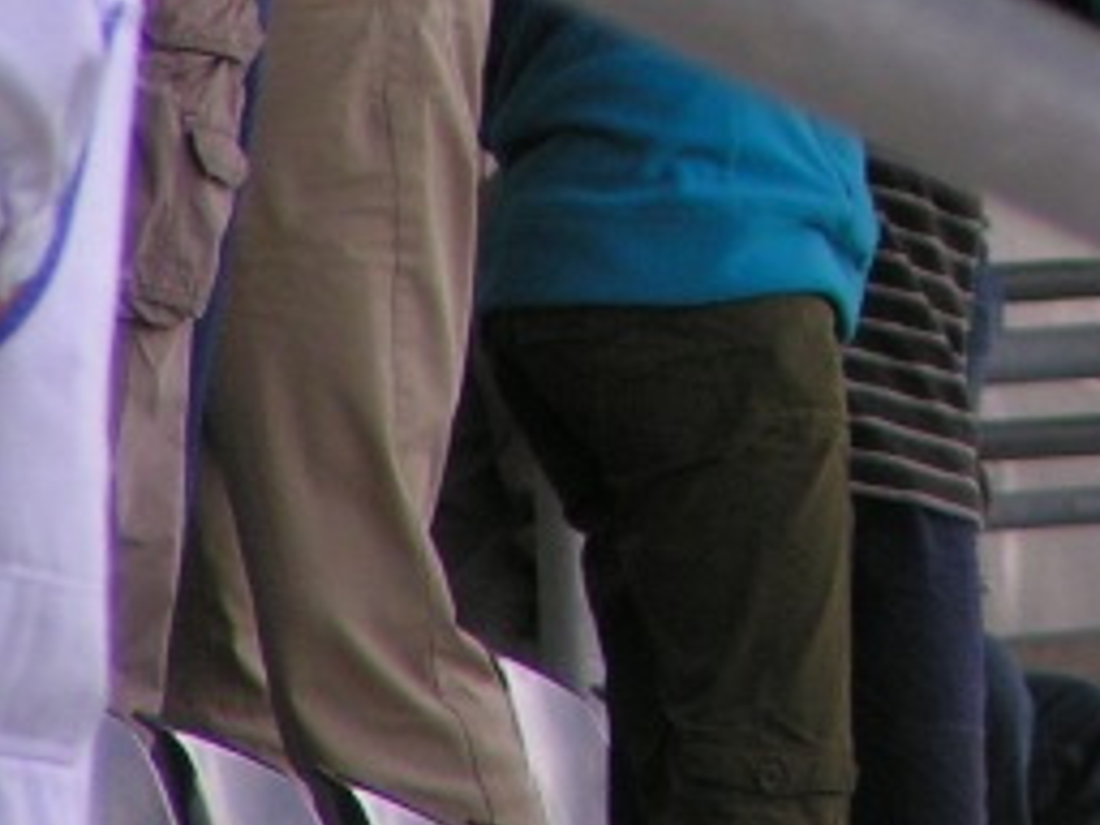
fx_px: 37783
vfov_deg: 1.3
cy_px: -430
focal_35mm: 1189
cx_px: 1439
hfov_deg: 1.7
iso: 100
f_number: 3.5
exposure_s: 1/400
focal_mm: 58
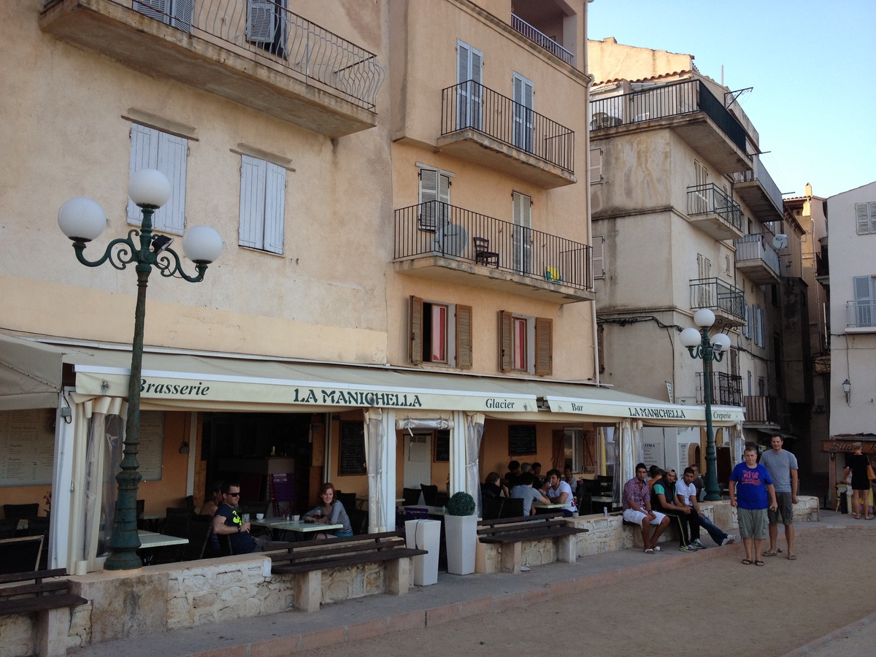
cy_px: 328
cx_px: 438
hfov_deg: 52.6
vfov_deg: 40.7
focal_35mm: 35
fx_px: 886
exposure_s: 1/197
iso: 64
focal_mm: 4.28
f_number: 2.4
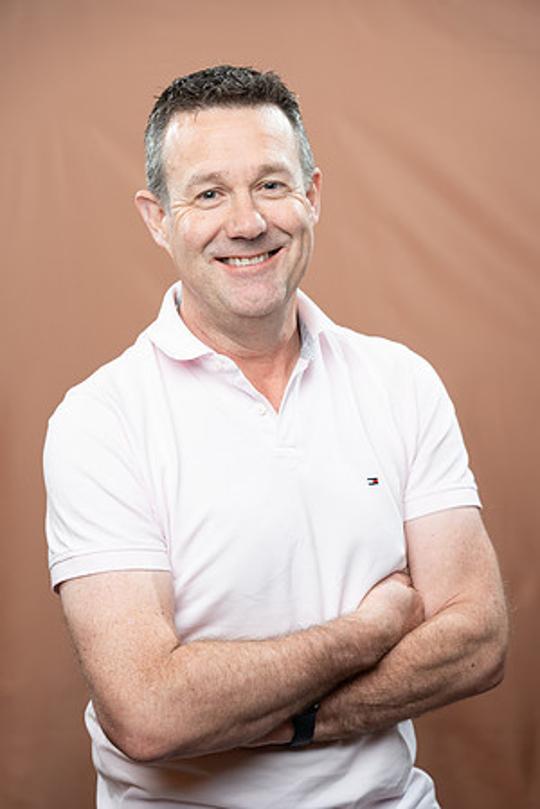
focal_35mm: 75
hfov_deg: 18.2
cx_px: 270
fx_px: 1687
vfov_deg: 27.0
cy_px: 404
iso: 320
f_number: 4
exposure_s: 1/160
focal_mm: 75
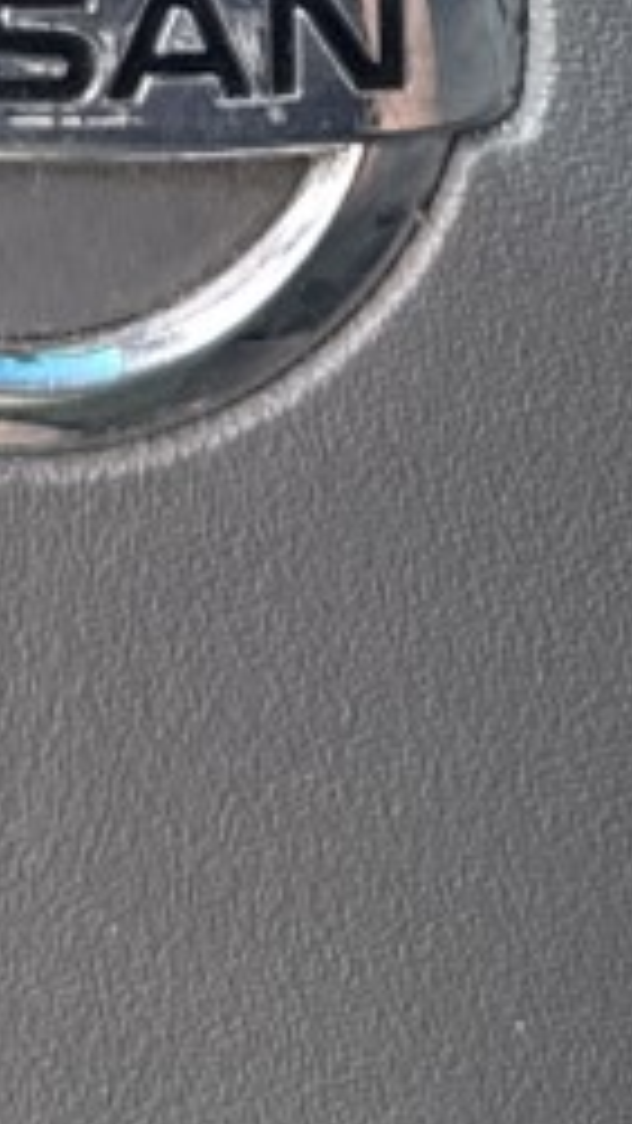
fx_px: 4473
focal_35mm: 150
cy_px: -1249
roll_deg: -0.9
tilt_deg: -26.2
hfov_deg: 8.1
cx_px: 58
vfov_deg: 12.4
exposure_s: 1/448
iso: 80
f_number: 1.78
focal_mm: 6.76
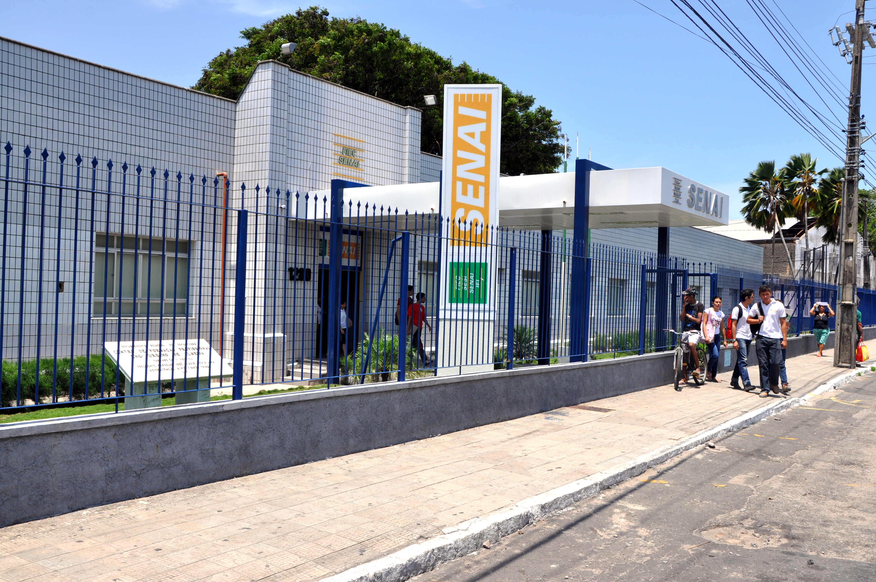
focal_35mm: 33
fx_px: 802
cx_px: 438
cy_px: 291
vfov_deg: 39.9
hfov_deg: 57.3
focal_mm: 22
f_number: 10
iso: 200
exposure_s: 1/400
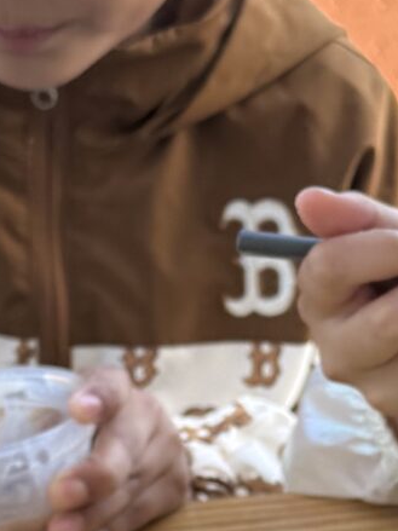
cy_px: 630
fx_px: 2147
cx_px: 323
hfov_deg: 10.6
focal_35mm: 140
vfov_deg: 13.7
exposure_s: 1/920
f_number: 1.78
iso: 100
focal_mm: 6.76
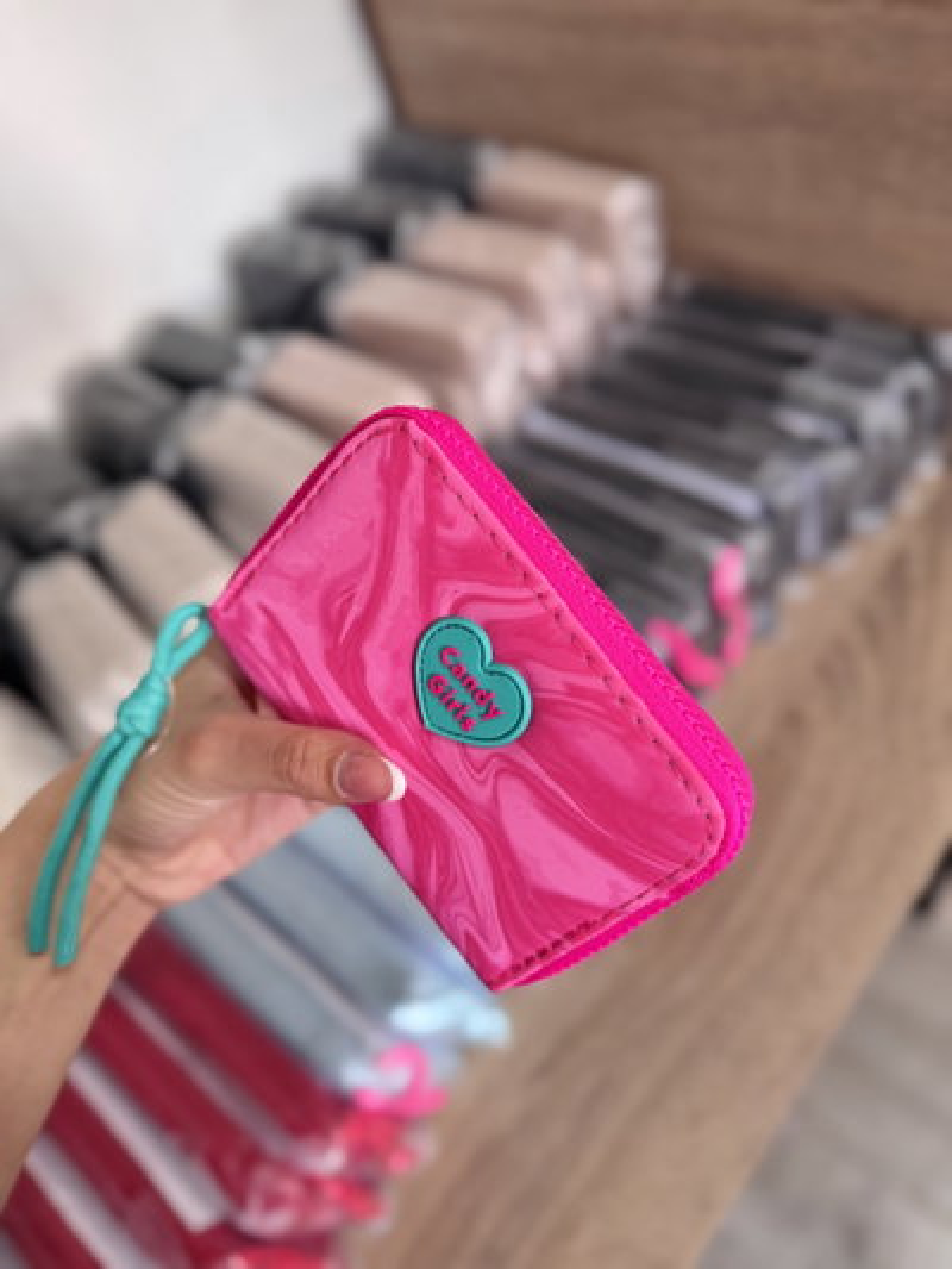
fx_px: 880
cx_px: 476
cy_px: 634
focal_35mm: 24
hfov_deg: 56.8
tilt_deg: -51.8
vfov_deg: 71.6
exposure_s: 1/121
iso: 200
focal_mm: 6.76
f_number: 1.78
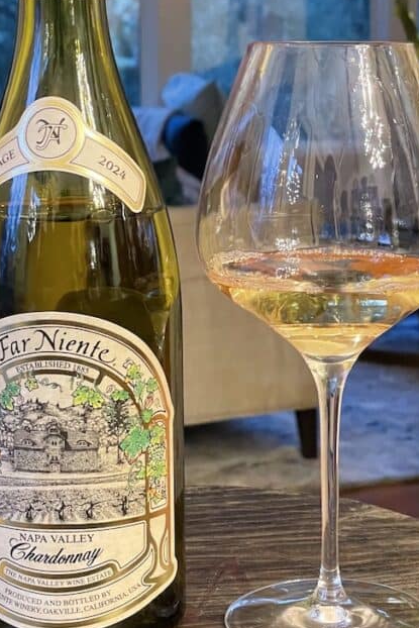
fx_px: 1553
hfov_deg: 15.3
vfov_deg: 22.9
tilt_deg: -9.6
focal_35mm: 89
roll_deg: -0.4
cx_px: 271
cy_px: 294
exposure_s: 1/60
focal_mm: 6
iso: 640
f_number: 2
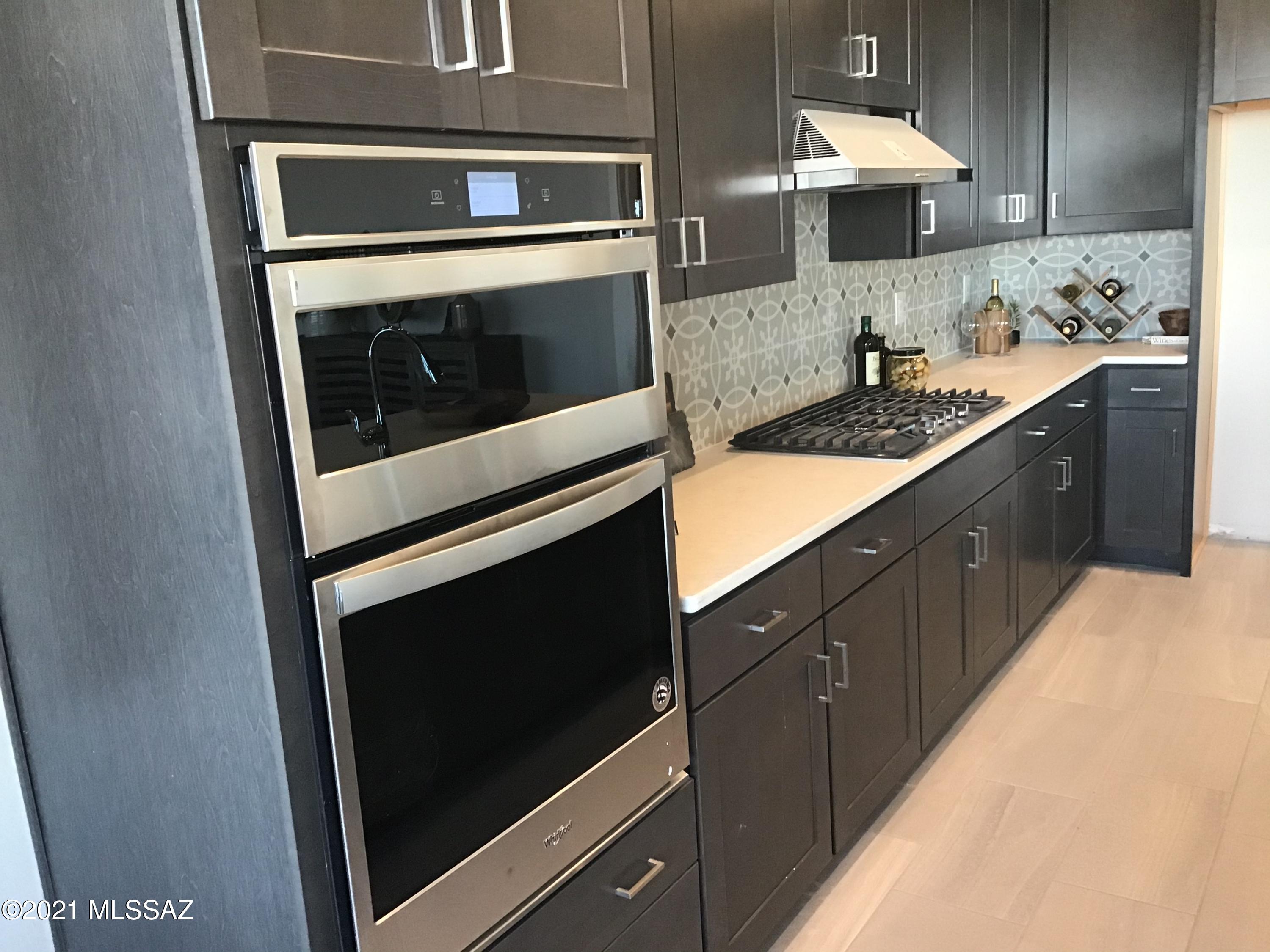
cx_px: 635
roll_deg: +3.1
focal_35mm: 31
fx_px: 1137
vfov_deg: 45.4
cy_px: 476
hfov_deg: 58.4
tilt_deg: -12.0
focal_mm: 3.3
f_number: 2.4
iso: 125
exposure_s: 1/30
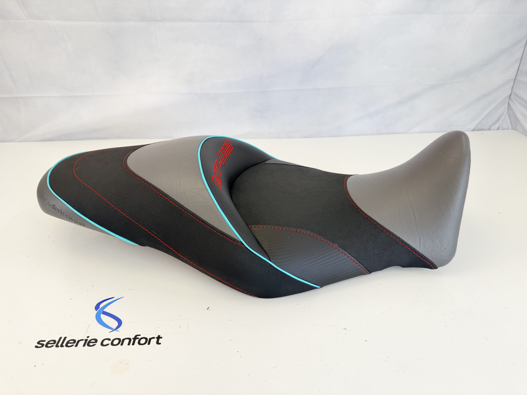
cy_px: 198
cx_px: 264
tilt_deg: -29.1
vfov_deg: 56.8
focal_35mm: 24
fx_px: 365
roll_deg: +0.8
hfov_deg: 71.6
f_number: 1.78
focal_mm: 6.76
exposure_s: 1/183
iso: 64
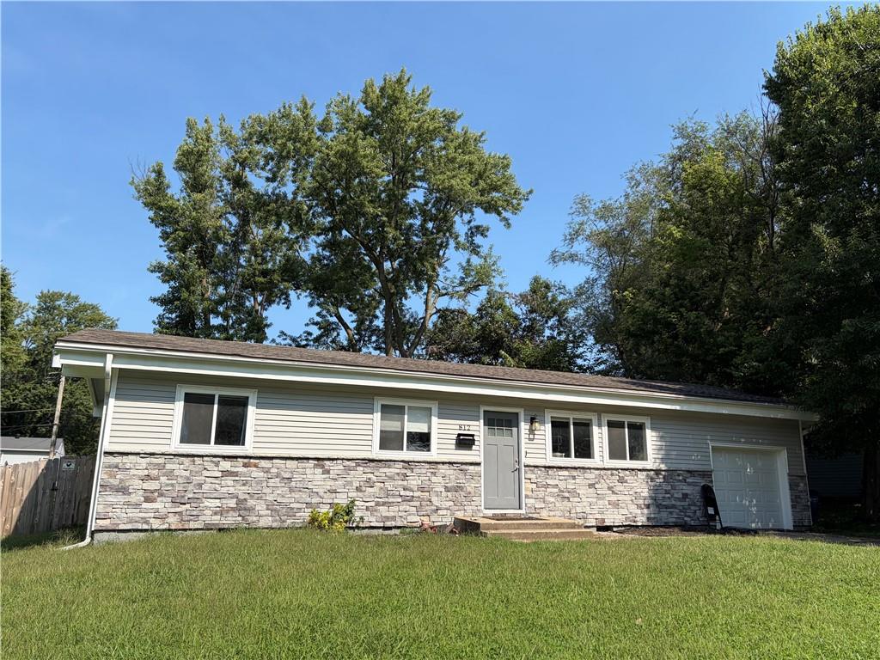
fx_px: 661
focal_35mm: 26
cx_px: 440
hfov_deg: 67.3
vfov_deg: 53.1
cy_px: 330
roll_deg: -0.7
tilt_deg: +17.5
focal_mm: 5.96
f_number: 1.6
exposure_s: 1/3125
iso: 50
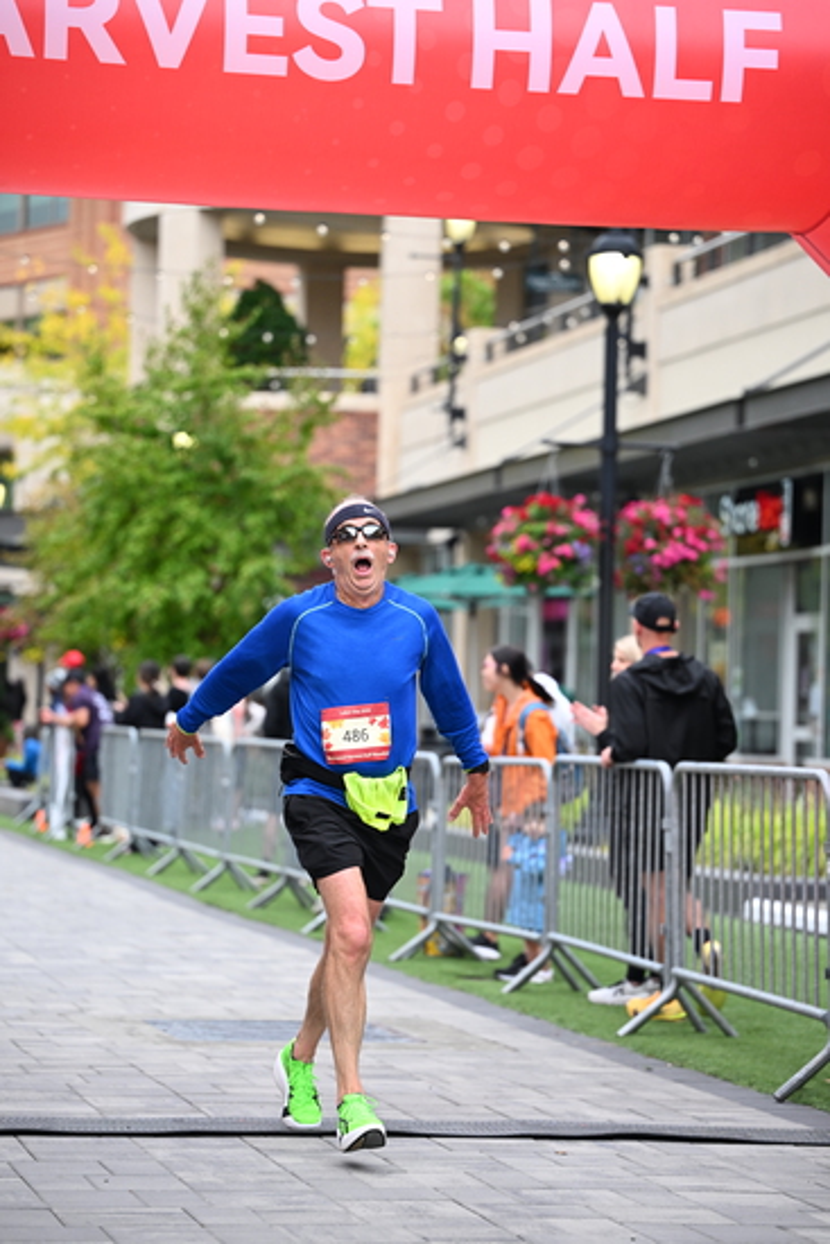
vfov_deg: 20.0
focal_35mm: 102
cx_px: 415
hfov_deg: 13.4
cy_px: 622
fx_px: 3525
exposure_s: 1/2000
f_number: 2.8
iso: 800
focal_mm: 102
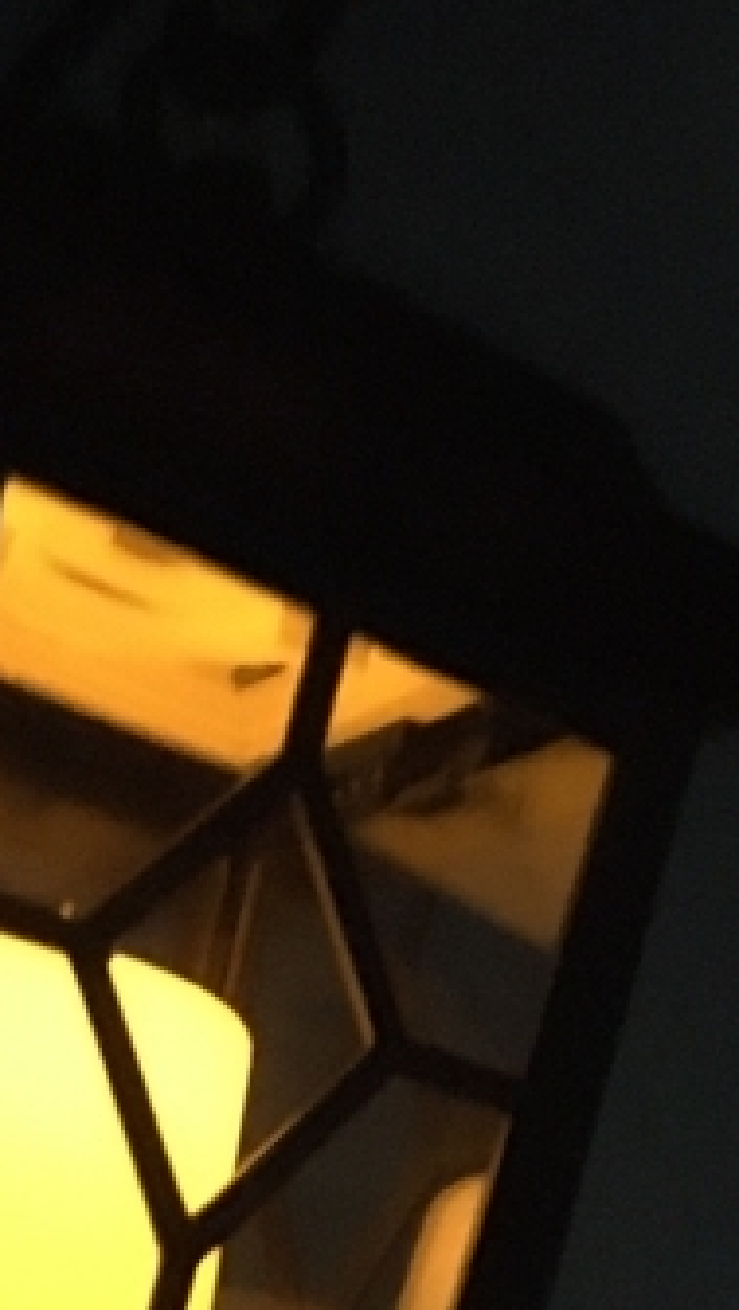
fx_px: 2711
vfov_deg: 27.1
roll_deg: -6.8
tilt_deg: +25.0
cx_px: 706
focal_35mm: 78
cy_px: 739
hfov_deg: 15.3
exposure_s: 1/15
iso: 2000
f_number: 2.2
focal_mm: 4.15
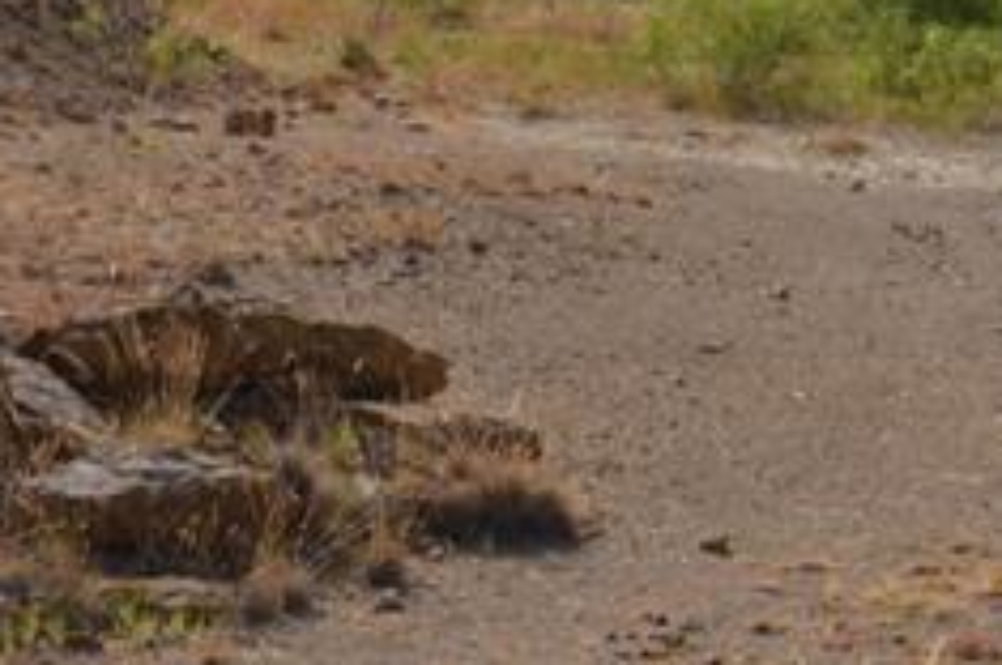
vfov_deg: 9.9
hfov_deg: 13.7
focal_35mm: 137
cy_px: 30
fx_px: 3813
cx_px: 1671
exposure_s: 1/250
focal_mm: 21
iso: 100
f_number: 10
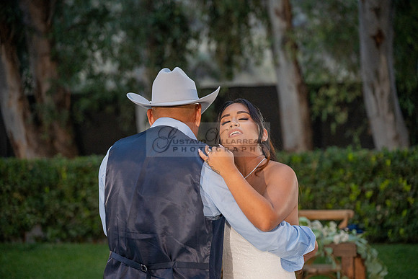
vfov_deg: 13.0
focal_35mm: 105
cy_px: 140
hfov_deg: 19.5
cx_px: 209
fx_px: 1219
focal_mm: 105
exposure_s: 1/200
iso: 1600
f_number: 4
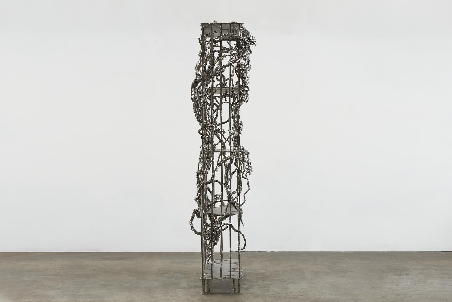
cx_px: 226
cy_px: 151
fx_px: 1005
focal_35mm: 80
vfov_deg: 17.1
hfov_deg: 25.4
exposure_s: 1/125
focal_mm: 80
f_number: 5.6
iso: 200
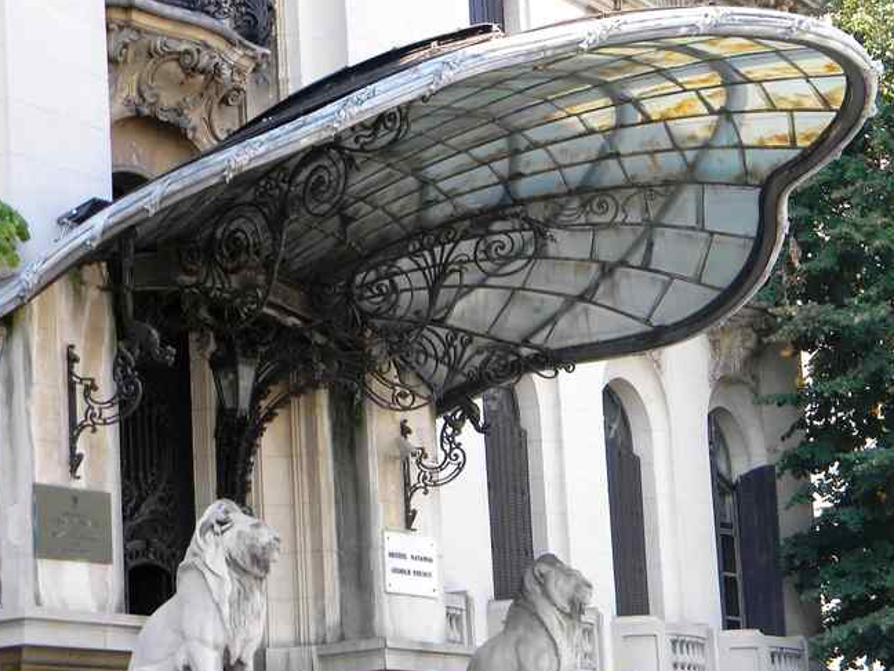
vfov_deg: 15.9
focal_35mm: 93
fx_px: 2402
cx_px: 513
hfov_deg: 21.1
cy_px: 418
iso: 80
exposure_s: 1/83
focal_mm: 12.2
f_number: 4.3
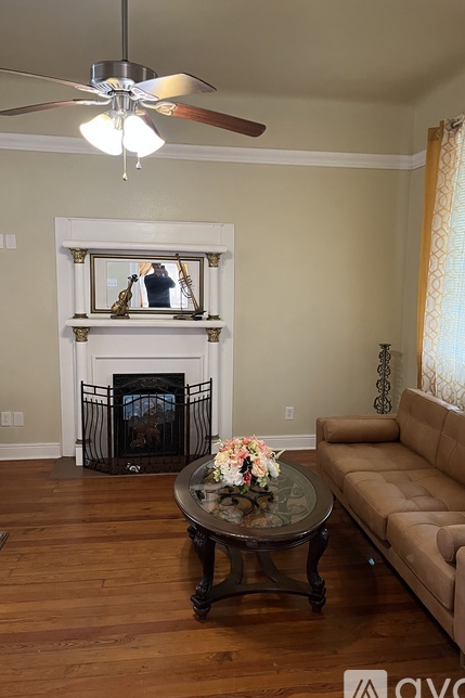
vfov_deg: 65.5
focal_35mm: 28
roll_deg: -1.1
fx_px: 543
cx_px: 248
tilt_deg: -8.3
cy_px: 352
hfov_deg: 46.3
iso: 500
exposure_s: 1/60
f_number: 1.6
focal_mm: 5.1
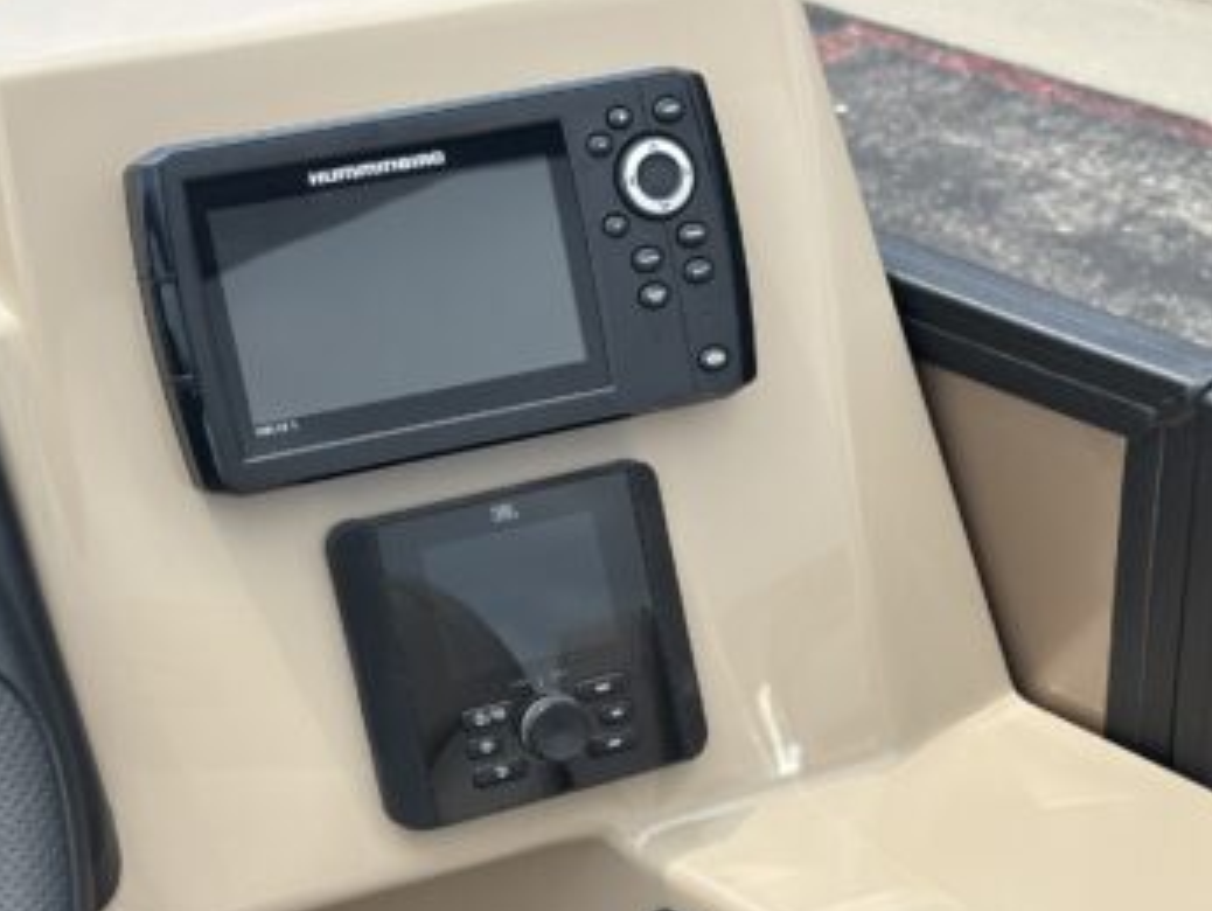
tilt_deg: -32.6
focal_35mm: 80
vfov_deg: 18.3
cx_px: 807
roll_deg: +0.1
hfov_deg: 24.3
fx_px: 2803
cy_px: 680
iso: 40
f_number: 1.6
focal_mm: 5.96
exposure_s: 1/1695
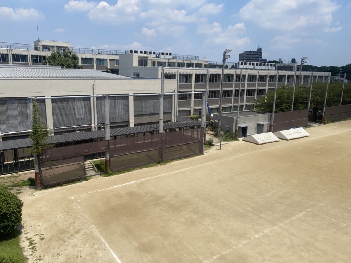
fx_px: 264
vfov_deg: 53.1
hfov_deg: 67.3
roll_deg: -1.1
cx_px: 176
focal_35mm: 26
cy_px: 132
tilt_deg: -14.3
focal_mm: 4.25
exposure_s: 1/4608
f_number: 1.8
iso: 32
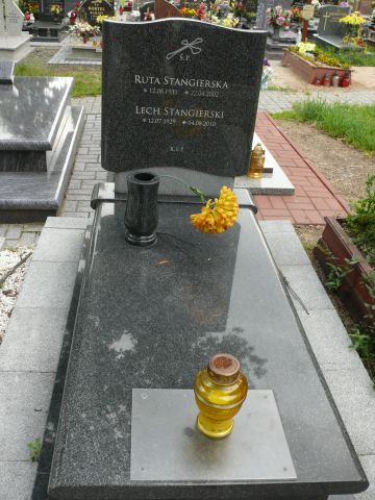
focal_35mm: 35
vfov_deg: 52.6
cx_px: 188
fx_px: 506
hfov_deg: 40.7
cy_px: 250
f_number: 4
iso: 100
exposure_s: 1/100
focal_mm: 7.4
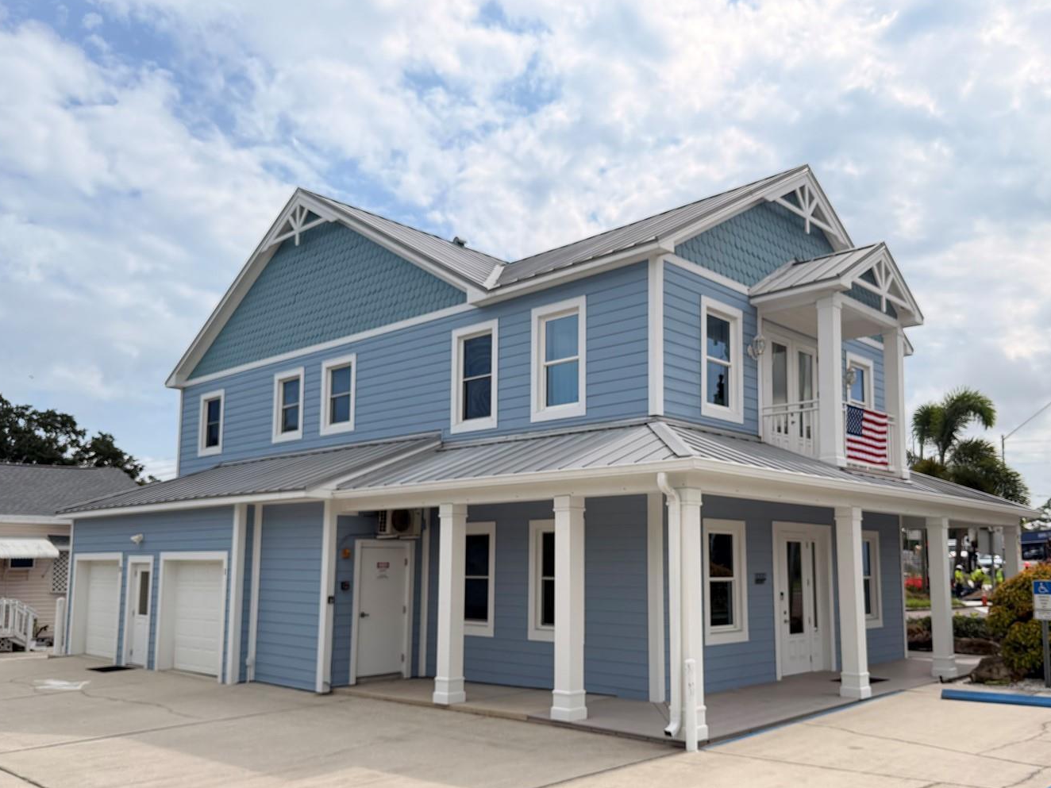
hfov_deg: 61.5
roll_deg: +0.5
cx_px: 574
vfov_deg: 48.1
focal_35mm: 29
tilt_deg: +5.3
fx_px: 880
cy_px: 454
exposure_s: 1/2370
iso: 100
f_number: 1.78
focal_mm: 6.76
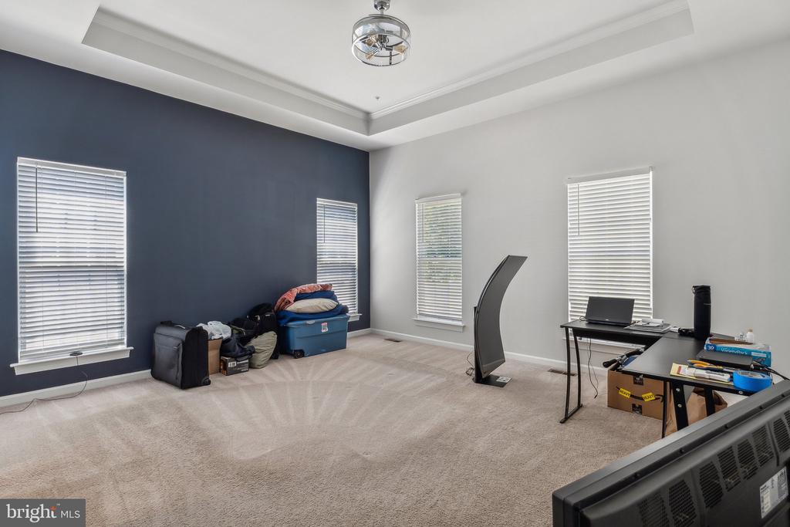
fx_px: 373
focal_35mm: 17
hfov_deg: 93.3
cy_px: 264
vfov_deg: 70.5
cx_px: 395
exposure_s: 1/13
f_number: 7.1
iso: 200
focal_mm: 11.5
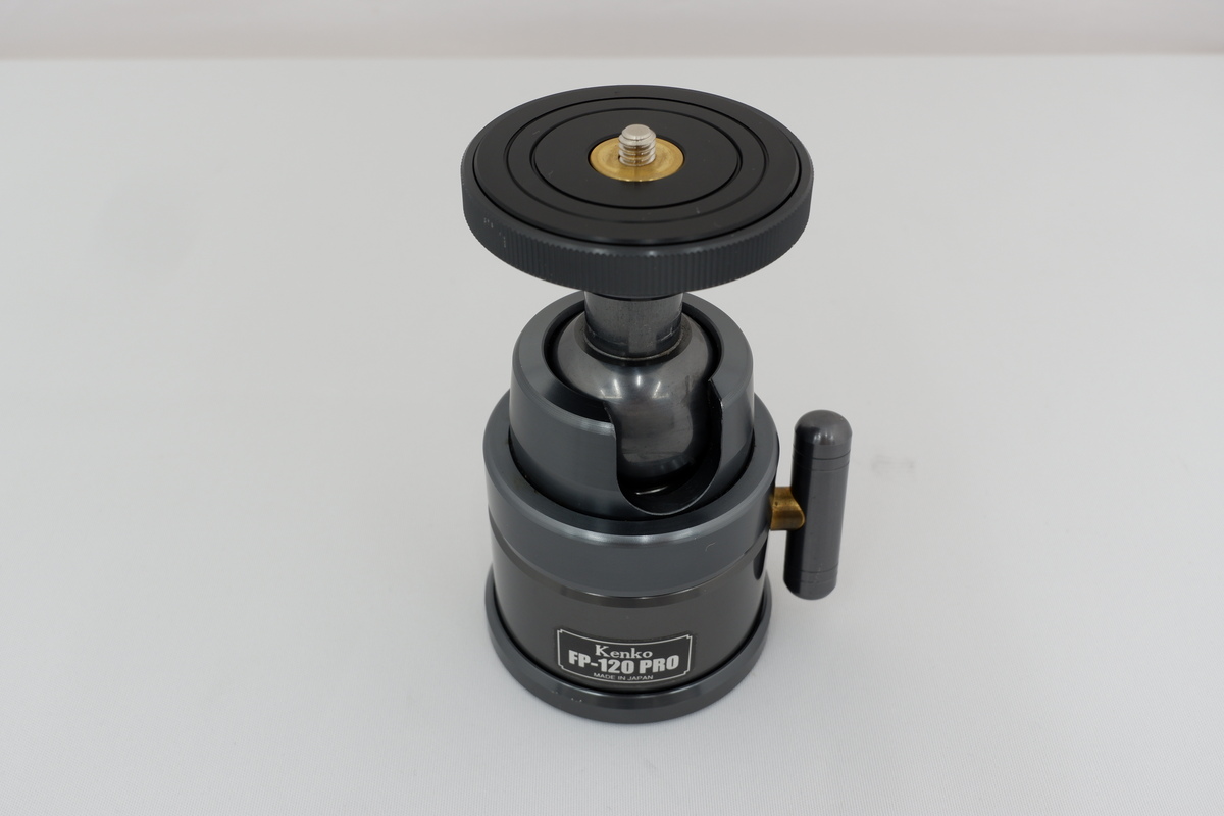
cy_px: 408
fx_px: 1190
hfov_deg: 54.4
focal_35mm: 35
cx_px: 612
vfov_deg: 37.9
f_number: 8
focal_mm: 23.5
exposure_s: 1/20
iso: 200
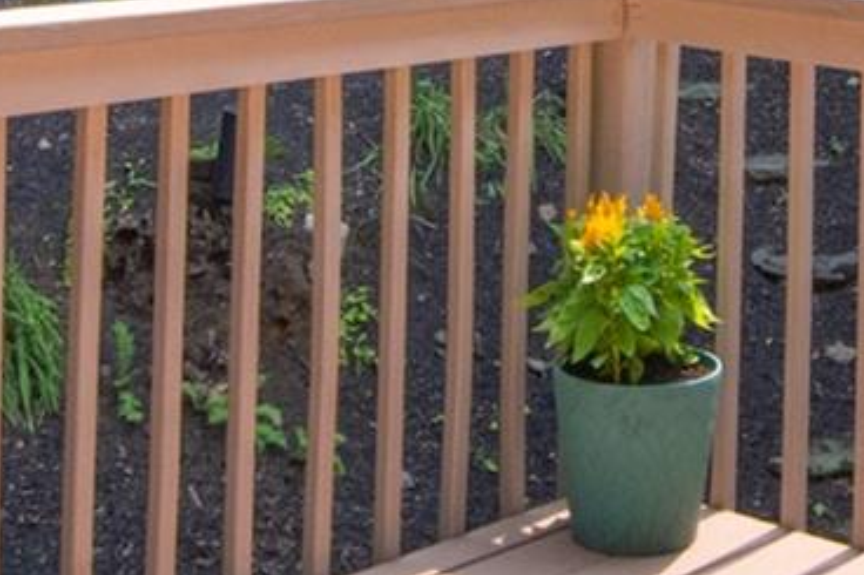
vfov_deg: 13.9
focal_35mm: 92
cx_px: 735
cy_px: -293
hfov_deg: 21.8
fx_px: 2202
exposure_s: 1/200
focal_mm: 11
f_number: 14
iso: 500
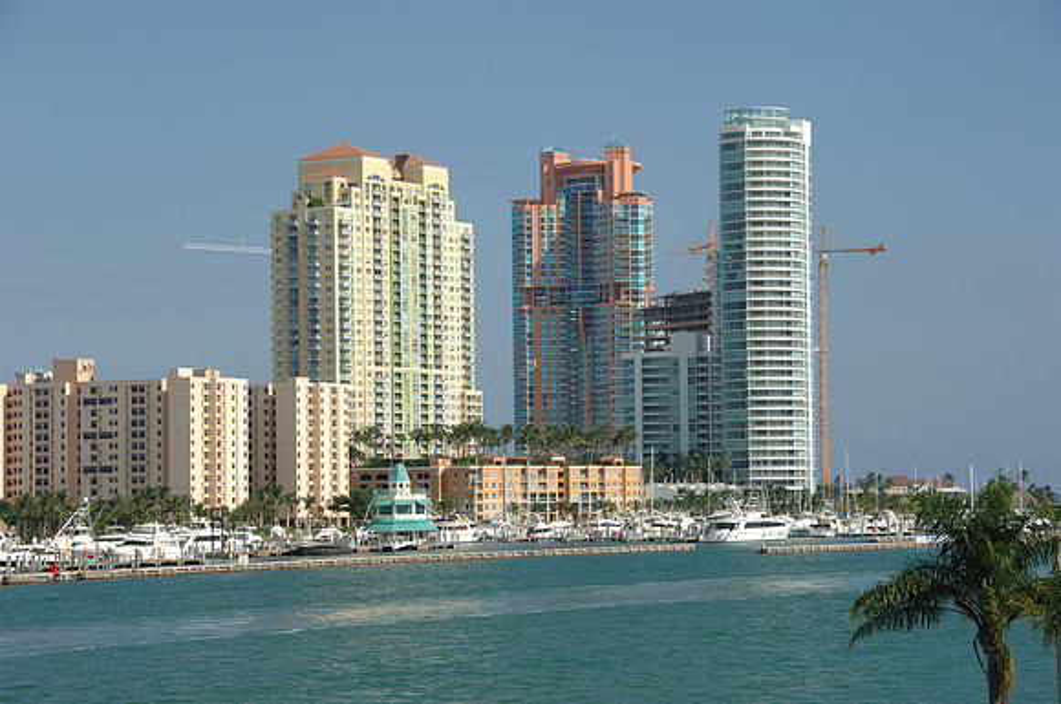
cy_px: 352
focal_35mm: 105
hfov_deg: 19.5
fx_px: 3090
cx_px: 530
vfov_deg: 13.0
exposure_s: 1/320
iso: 100
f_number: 8.5
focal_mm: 70
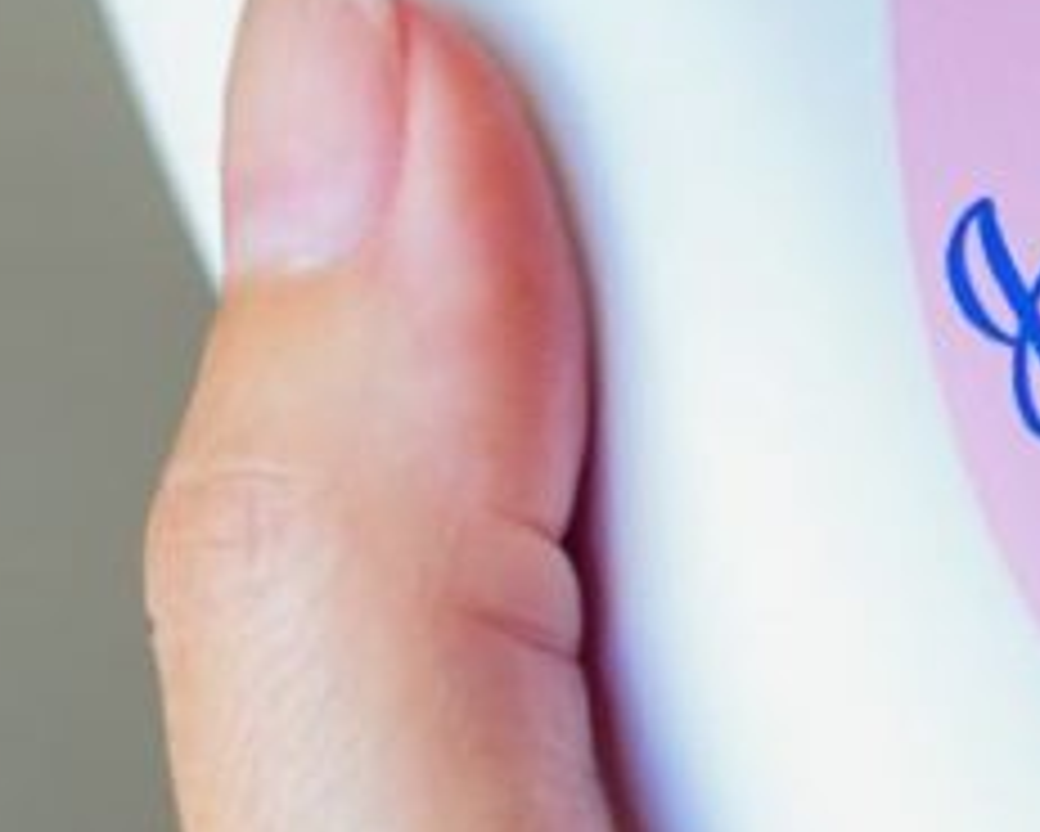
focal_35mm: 312
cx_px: 1585
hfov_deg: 6.1
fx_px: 9607
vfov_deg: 5.0
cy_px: -25
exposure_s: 1/160
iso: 160
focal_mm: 50
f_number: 2.8
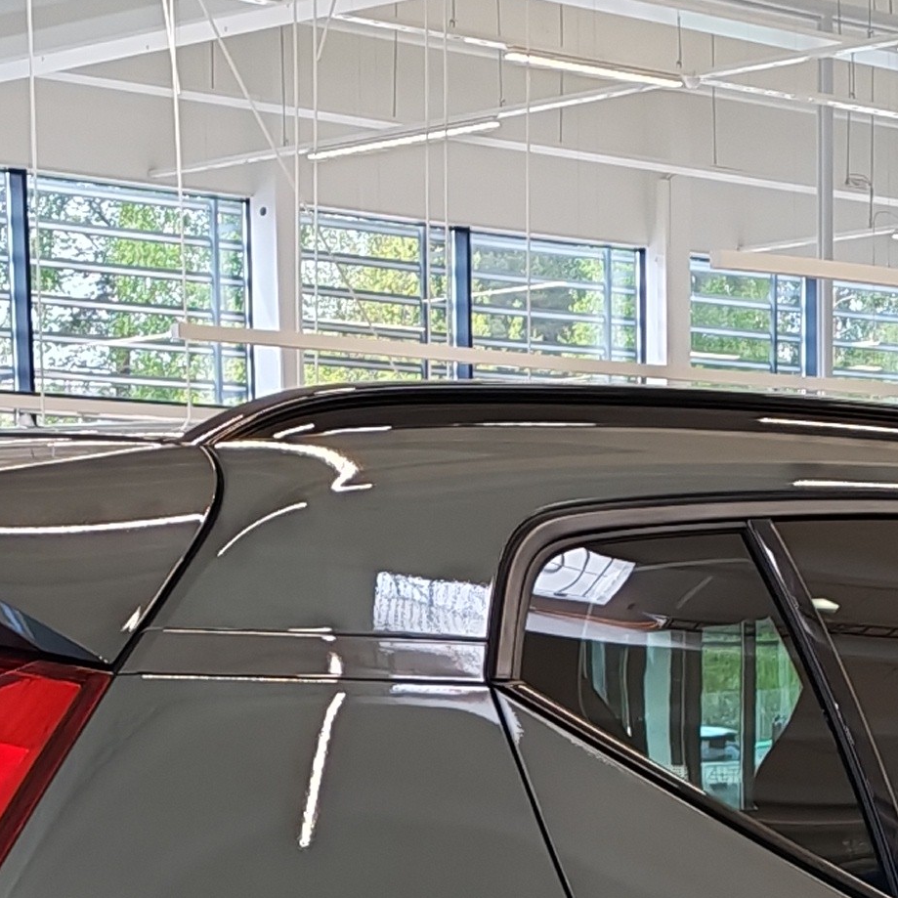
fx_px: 3815
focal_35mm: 130
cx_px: 358
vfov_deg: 12.7
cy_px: 1386
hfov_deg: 13.4
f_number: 1.9
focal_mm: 6.12
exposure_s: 1/100
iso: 100
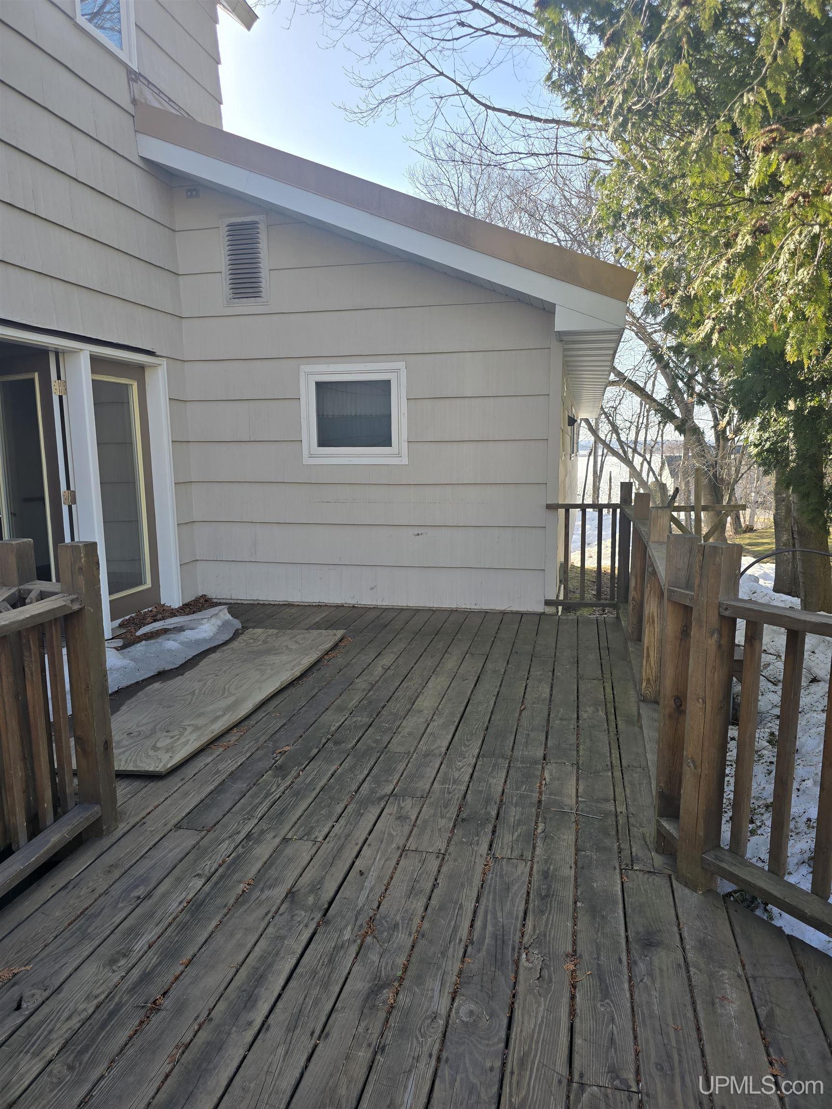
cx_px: 416
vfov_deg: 73.9
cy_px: 554
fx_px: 737
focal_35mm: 23
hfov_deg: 58.9
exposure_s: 1/296
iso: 12
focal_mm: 6.3
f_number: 1.7
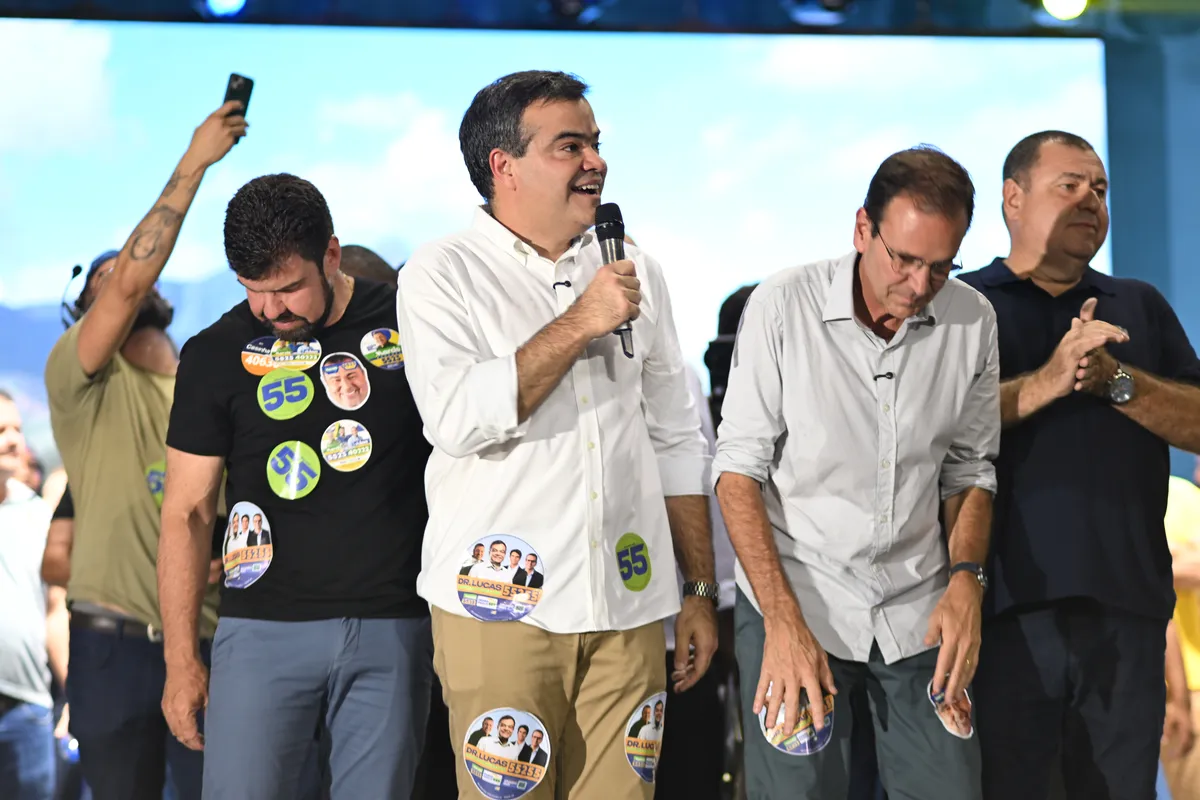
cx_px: 600
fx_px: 2833
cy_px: 400
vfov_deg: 16.1
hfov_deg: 23.9
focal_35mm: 85
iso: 320
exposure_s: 1/80
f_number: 1.8
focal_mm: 85
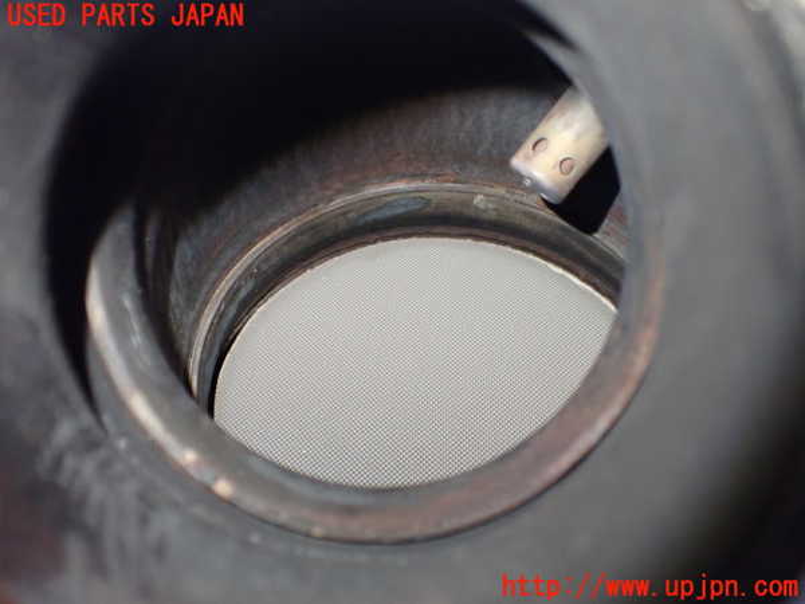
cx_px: 402
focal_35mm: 30
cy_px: 302
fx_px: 698
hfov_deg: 60.0
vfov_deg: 46.8
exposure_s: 1/50
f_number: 2.3
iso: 800
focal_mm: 5.4
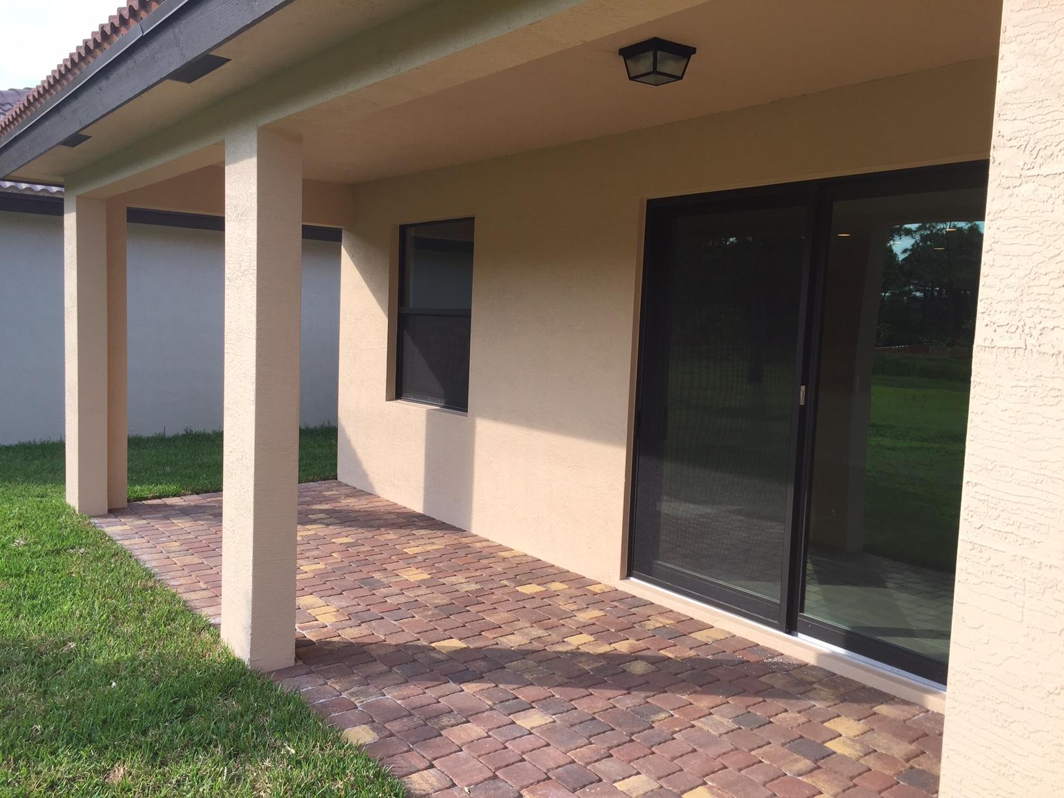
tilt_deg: -5.5
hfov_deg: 61.7
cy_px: 399
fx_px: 891
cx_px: 532
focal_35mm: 29
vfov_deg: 48.2
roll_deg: -3.2
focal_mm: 4.15
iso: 32
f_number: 2.2
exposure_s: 1/599
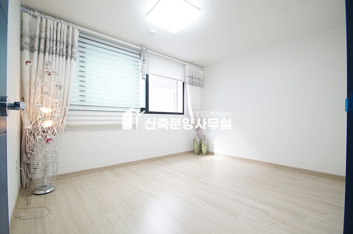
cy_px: 117
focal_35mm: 15
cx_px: 176
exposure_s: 1/100
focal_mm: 10
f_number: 4
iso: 800
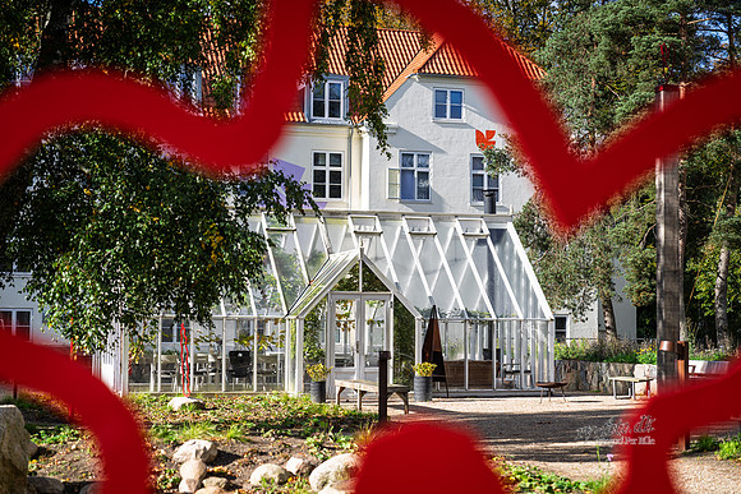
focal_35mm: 70
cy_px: 247
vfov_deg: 19.5
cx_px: 370
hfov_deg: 28.8
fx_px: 1441
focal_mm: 70
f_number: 2.8
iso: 64
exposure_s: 1/1000
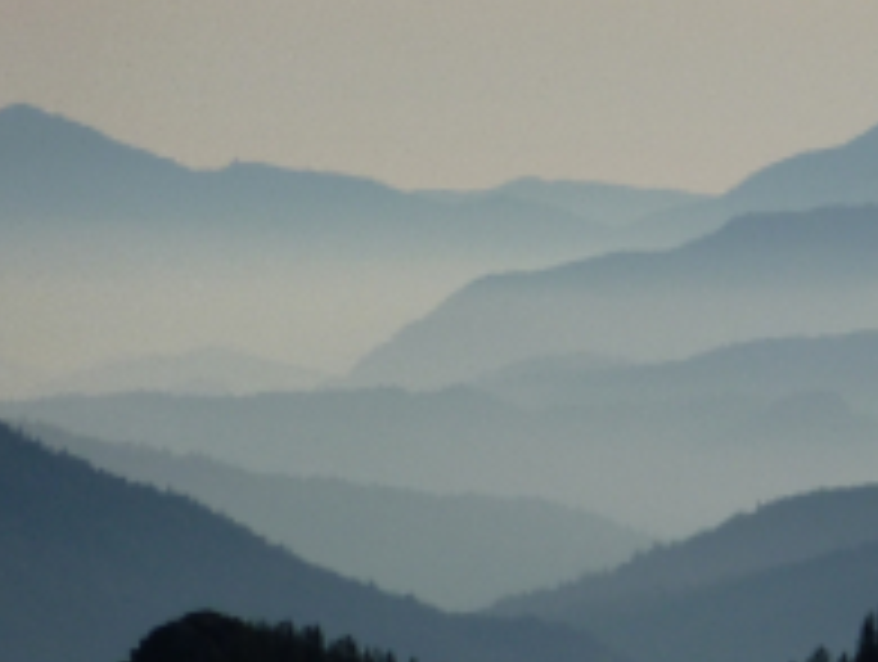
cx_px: 783
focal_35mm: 884
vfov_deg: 1.7
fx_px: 22463
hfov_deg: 2.2
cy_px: 360
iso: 100
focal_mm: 68.8
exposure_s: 1/640
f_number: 5.9
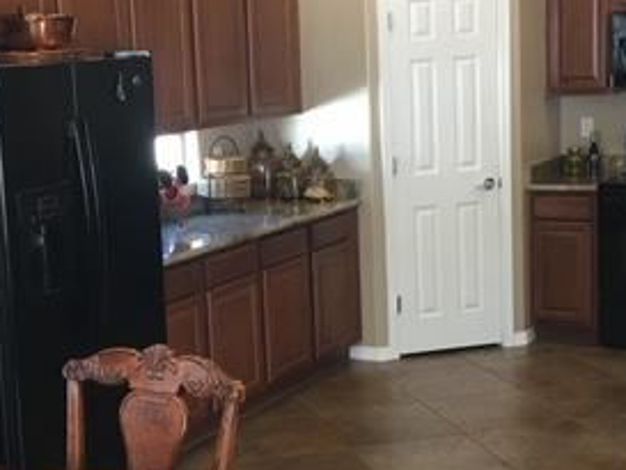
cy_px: 271
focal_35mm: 68
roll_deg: +3.2
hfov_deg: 28.4
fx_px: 1230
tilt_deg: -8.1
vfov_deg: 21.6
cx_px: 209
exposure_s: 1/15
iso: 50
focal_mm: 4.15
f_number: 2.2
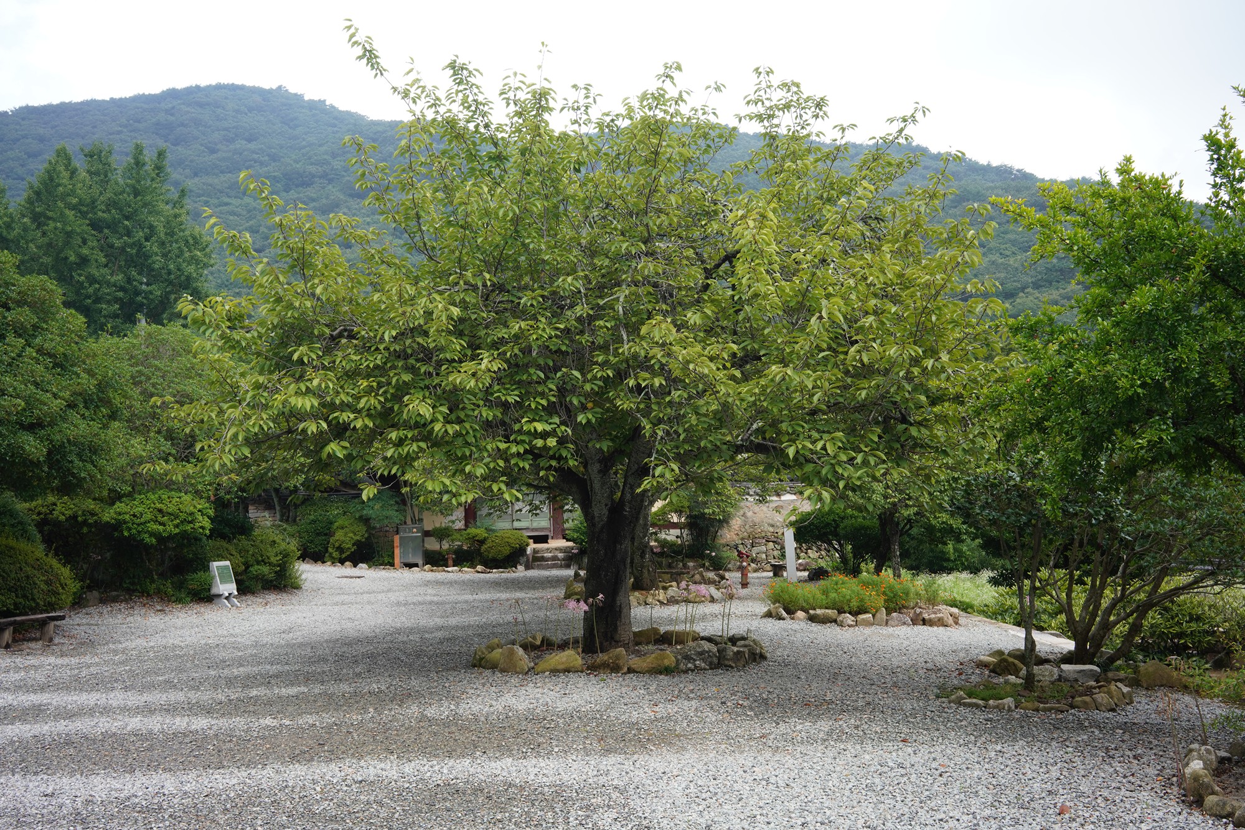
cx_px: 622
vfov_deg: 37.9
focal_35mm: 35
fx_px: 1211
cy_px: 415
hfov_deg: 54.4
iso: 400
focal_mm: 35
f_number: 10
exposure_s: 1/100
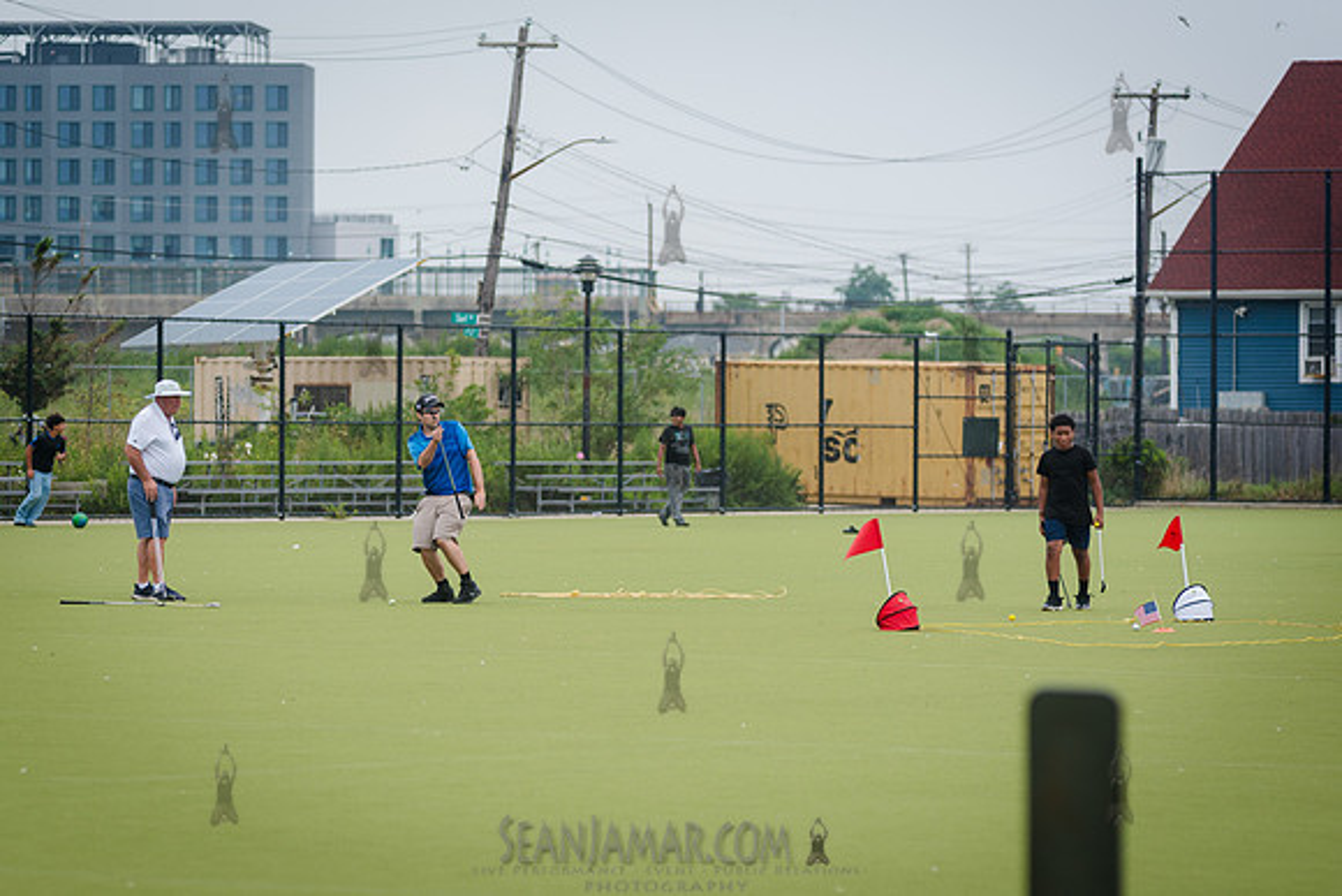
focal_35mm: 186
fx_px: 6933
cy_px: 516
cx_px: 515
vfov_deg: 7.4
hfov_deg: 11.1
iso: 250
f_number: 4
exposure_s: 1/1000
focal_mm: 145
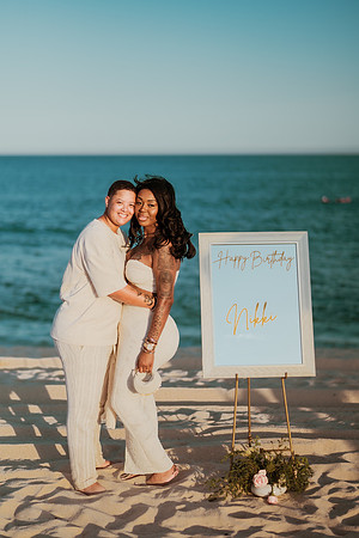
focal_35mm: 58
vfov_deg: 34.5
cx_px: 180
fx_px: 868
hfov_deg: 23.4
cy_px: 269
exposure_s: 1/6400
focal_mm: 58
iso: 100
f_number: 1.8
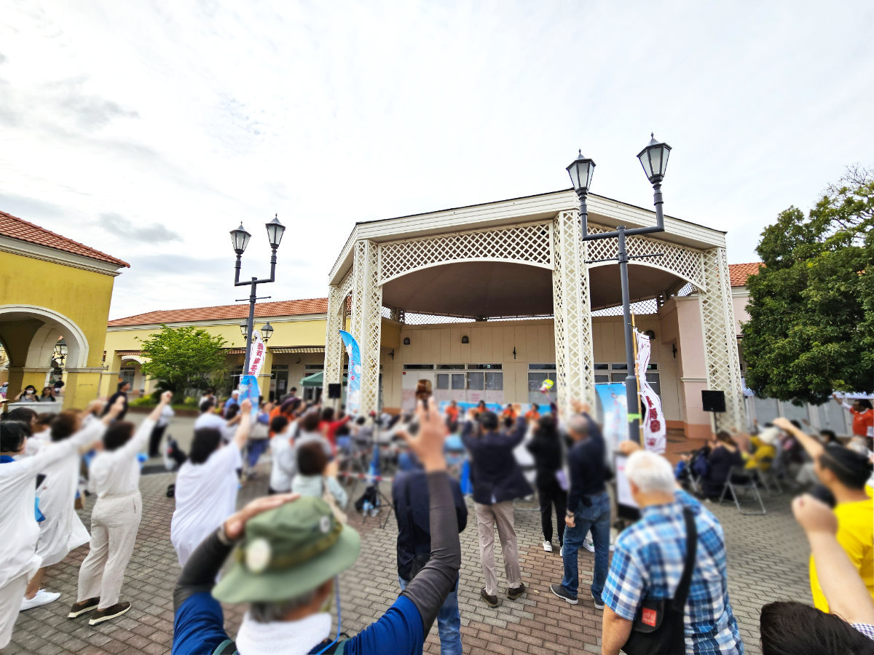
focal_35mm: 13
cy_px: 328
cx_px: 437
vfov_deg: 89.9
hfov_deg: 106.2
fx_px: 328
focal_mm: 2.2
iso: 50
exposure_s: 1/1036
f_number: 2.2
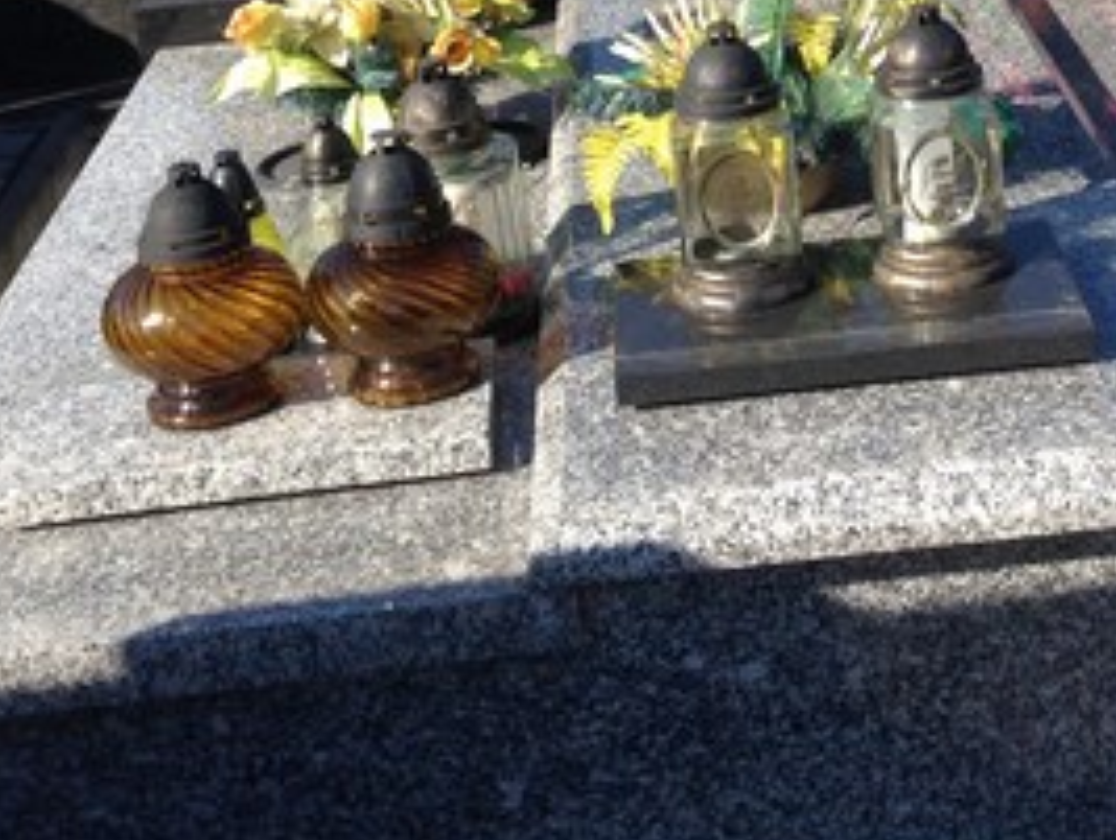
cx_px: 752
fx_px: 2550
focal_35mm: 79
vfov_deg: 17.9
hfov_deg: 24.6
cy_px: -121
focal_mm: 4.12
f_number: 2.4
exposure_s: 1/985
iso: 50
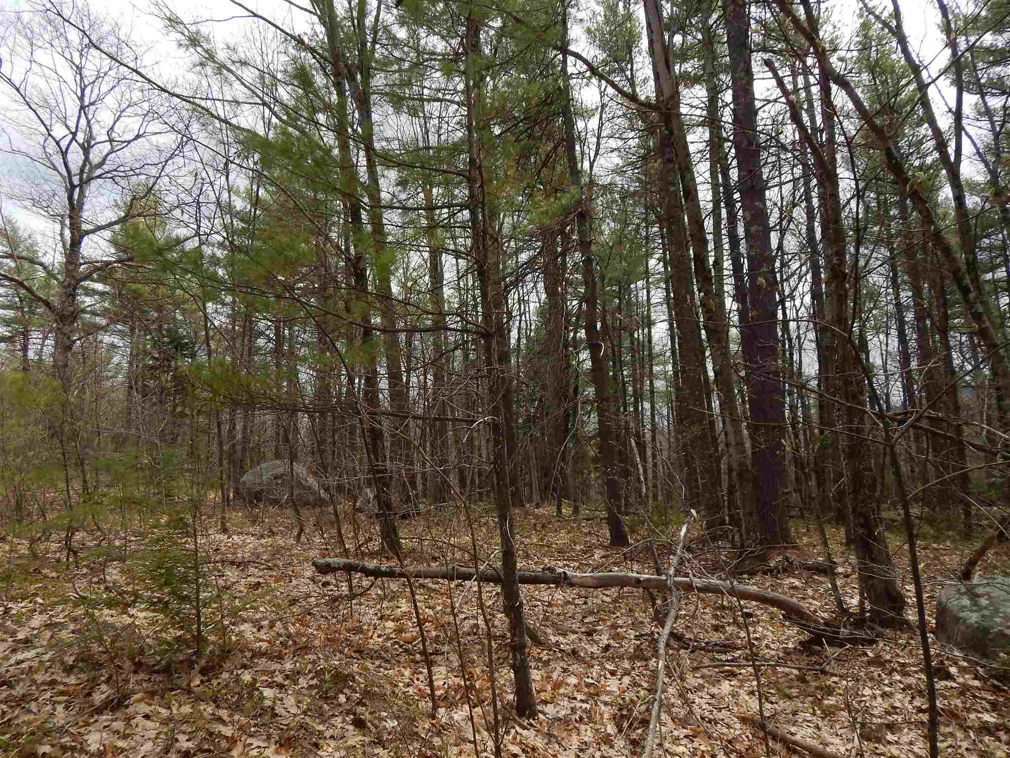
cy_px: 379
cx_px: 505
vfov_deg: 58.9
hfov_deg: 73.9
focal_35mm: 23
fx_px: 671
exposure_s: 1/1000
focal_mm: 4
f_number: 3
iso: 125
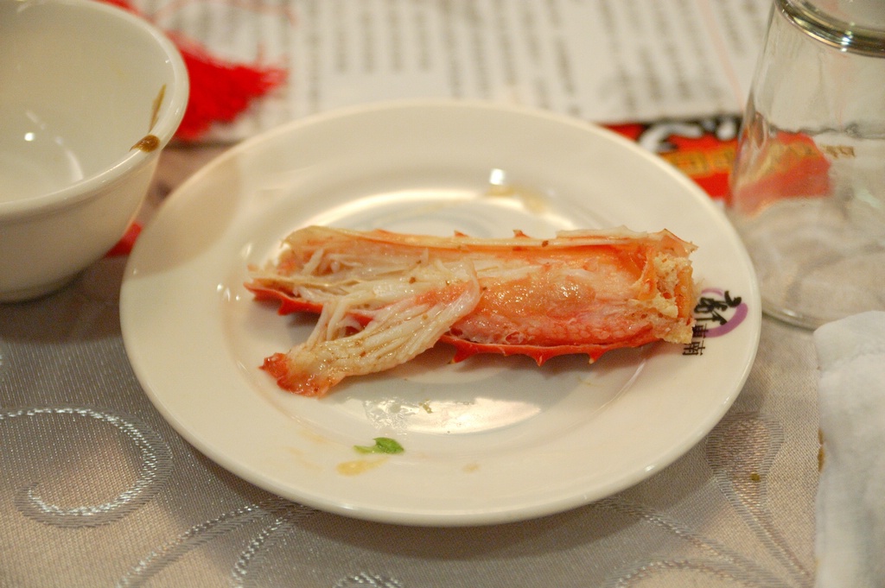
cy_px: 294
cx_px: 442
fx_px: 1695
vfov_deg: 19.7
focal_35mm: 69
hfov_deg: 29.3
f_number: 2.8
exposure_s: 1/80
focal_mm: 46
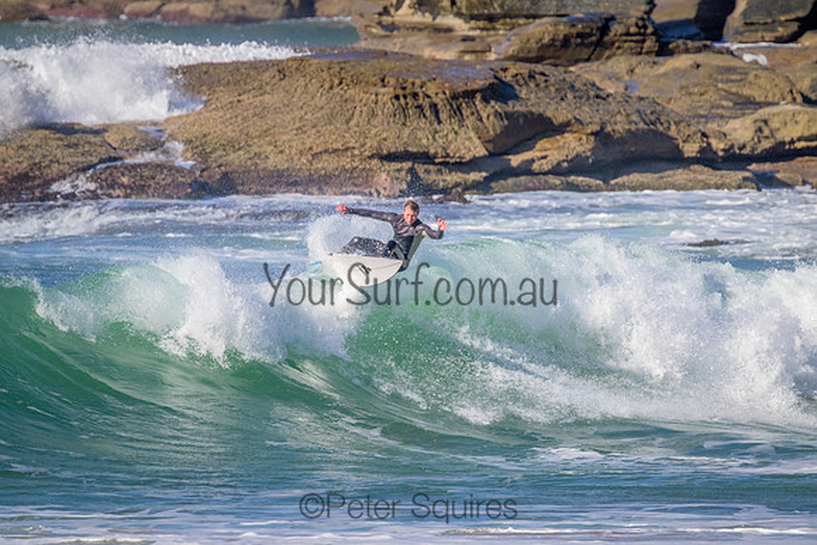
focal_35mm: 800
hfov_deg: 2.6
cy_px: 272
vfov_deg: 1.7
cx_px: 408
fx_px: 18159
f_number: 11
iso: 1100
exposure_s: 1/2000
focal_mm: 800
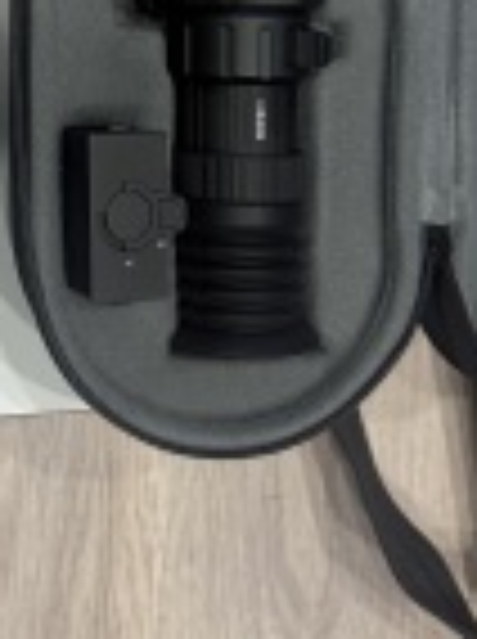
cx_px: -9
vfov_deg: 23.2
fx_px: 1456
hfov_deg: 18.1
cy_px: -70
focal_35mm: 79
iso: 200
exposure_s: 1/50
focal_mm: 6.76
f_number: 1.78
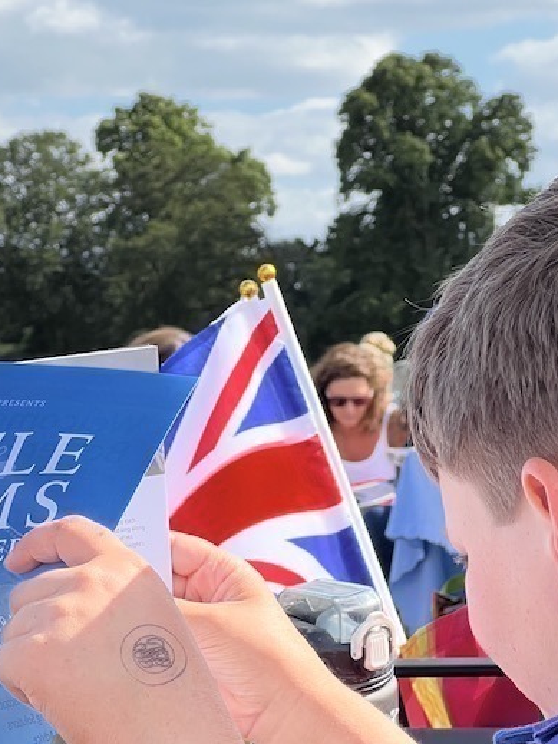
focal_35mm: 152
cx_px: 370
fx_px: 3268
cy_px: 722
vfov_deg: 12.9
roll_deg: +2.5
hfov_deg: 9.8
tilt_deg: -5.9
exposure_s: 1/385
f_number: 2.8
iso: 32
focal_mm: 9
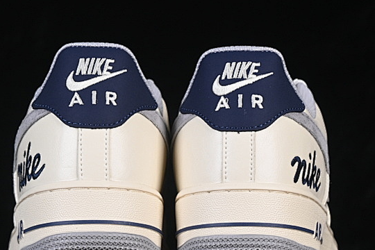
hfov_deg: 13.7
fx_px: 1562
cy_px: 109
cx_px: 162
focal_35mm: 150
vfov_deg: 9.1
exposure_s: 1/80
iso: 160
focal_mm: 50
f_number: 8
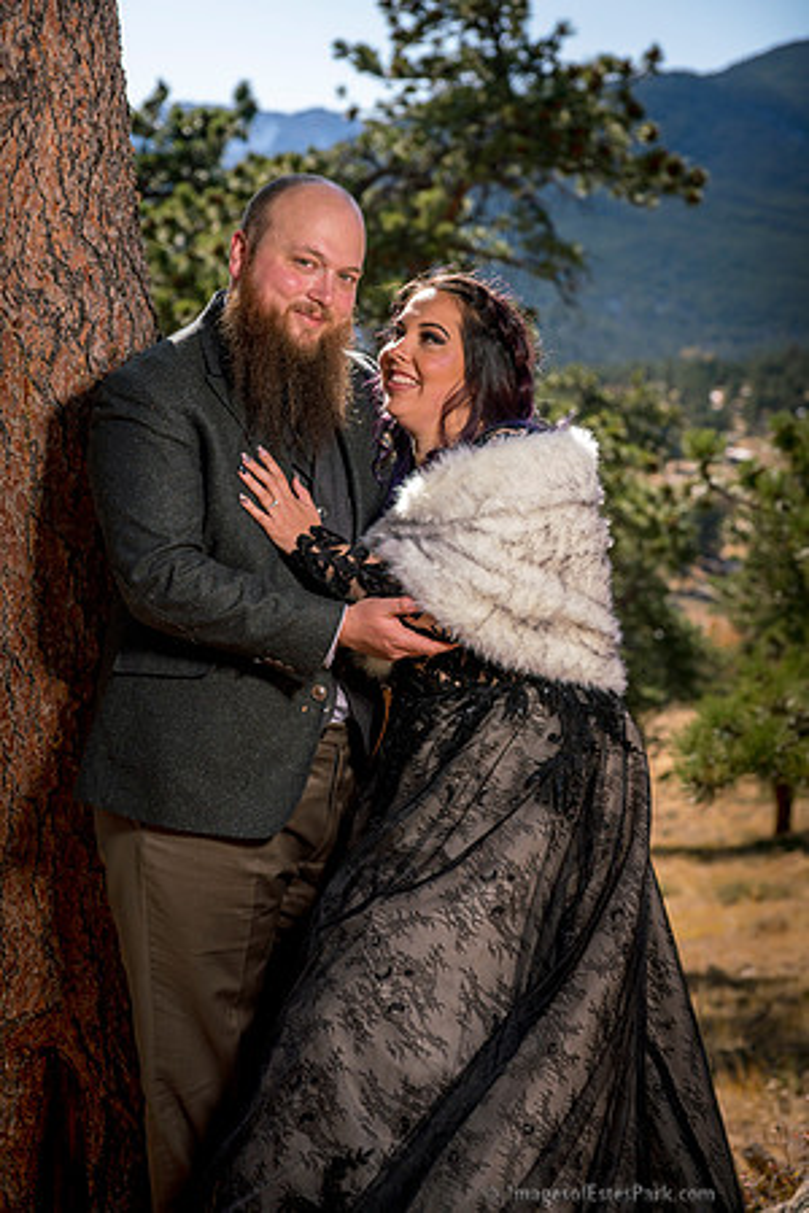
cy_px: 606
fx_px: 1854
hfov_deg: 24.6
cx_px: 404
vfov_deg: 36.2
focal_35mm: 55
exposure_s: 1/1600
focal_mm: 55
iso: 200
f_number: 4
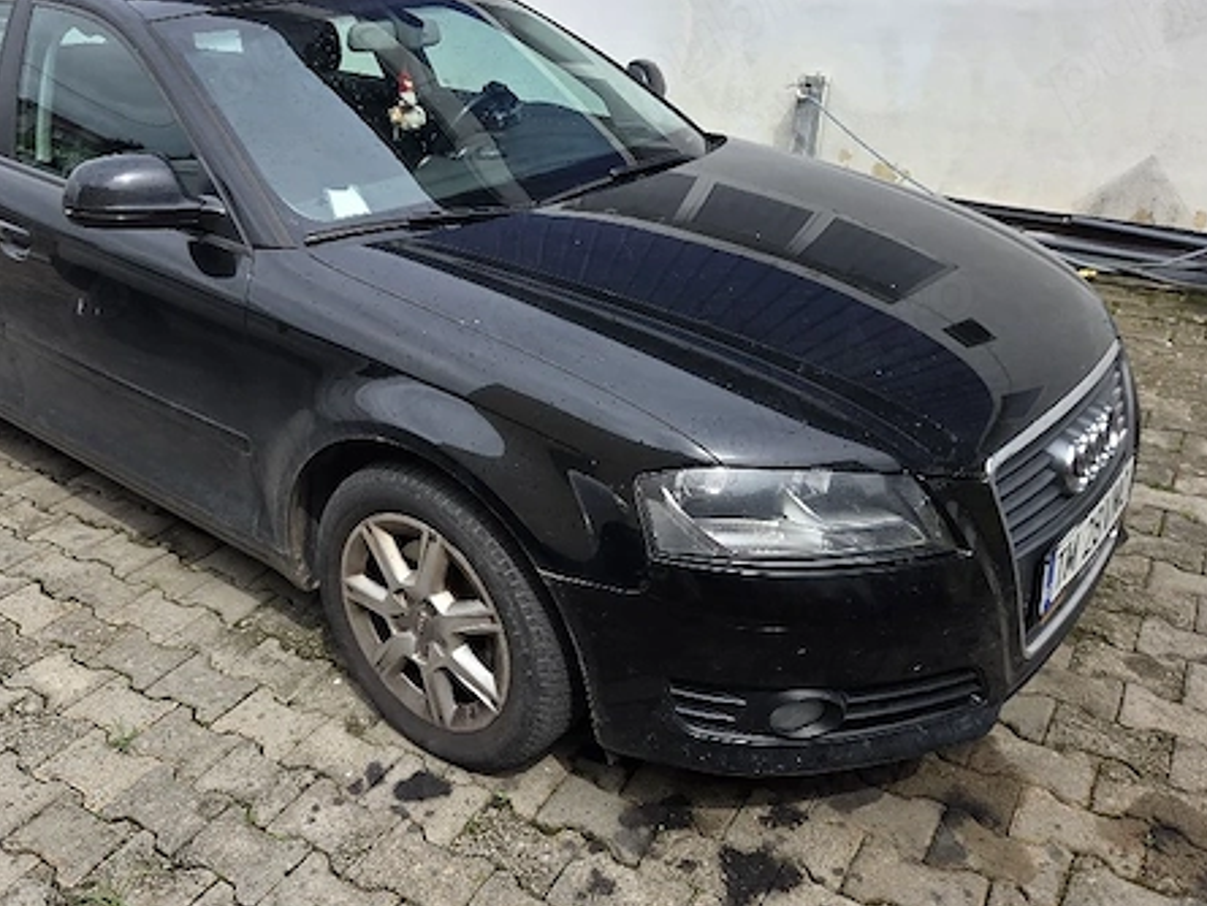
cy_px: 412
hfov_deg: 57.9
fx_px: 1081
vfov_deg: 45.4
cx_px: 486
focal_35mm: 31
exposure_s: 1/3333
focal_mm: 5.4
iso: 80
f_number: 1.8
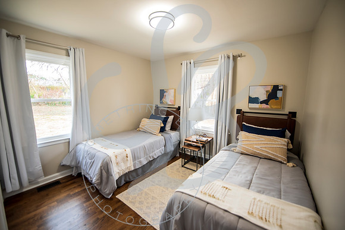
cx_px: 174
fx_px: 136
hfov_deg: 103.5
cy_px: 115
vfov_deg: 80.5
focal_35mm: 14
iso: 500
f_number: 2.8
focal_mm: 14
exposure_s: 1/80
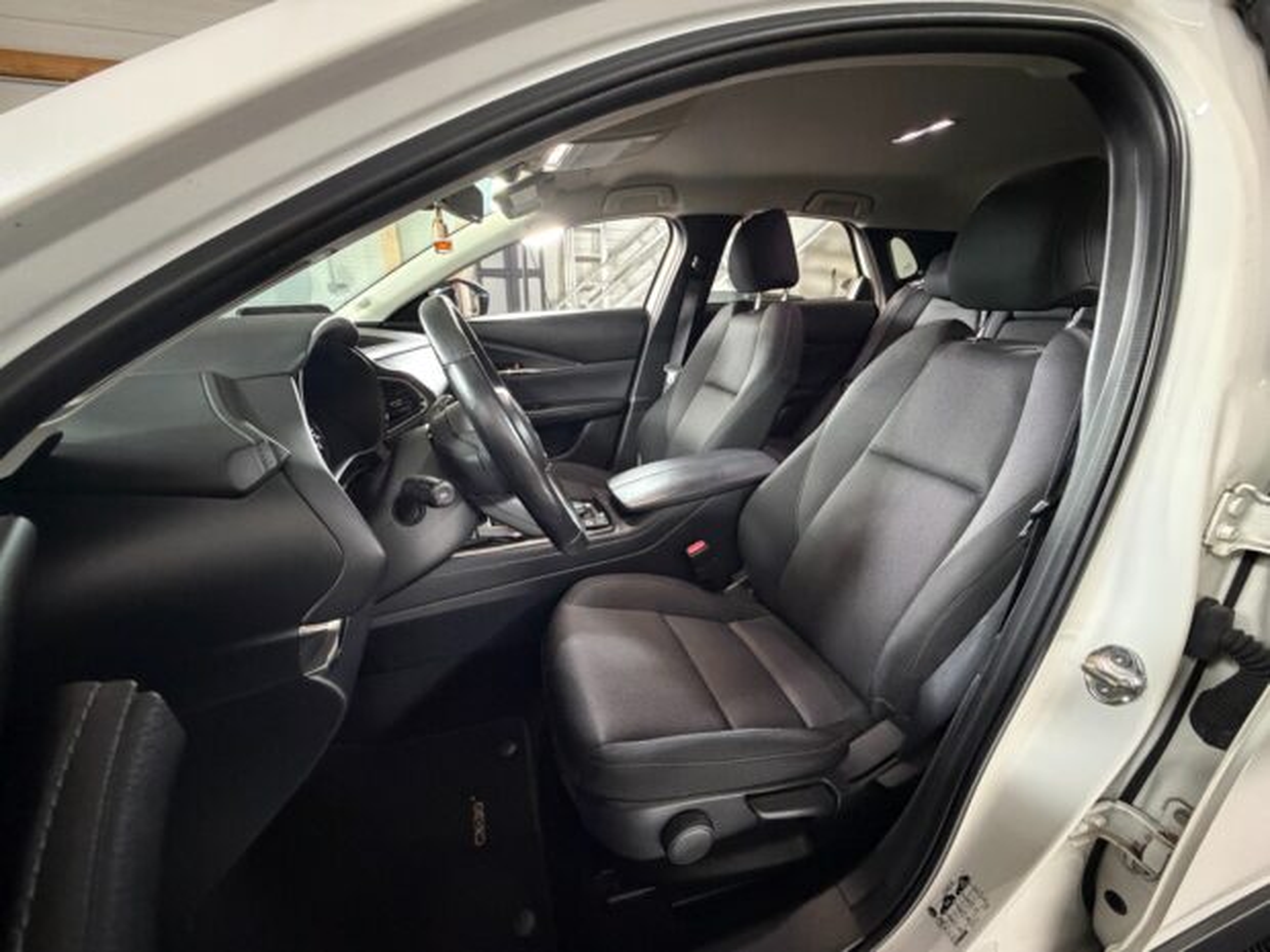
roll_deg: -0.2
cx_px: 635
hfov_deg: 102.1
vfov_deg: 85.7
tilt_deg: -19.6
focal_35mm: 14
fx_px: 514
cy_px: 476
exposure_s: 1/33
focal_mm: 2.22
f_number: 2.2
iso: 1000
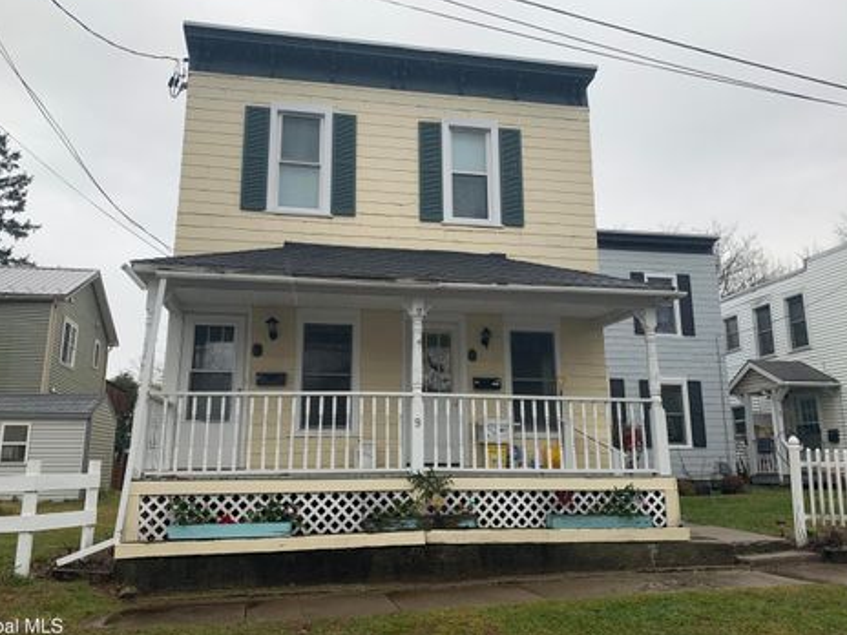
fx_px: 685
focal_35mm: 28
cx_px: 418
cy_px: 315
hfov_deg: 63.4
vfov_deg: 49.7
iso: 25
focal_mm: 4.25
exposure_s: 1/216
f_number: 1.8
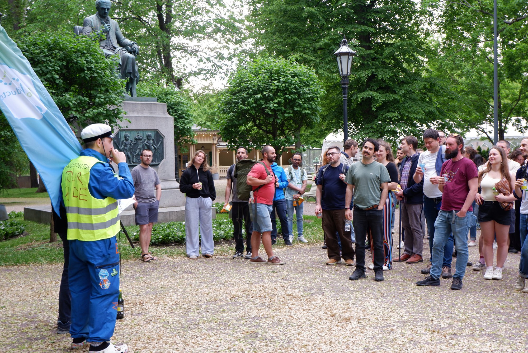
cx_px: 264
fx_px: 616
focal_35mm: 42
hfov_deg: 46.4
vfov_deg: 31.9
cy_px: 176
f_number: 4.5
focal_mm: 28.8
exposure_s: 1/100
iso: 400
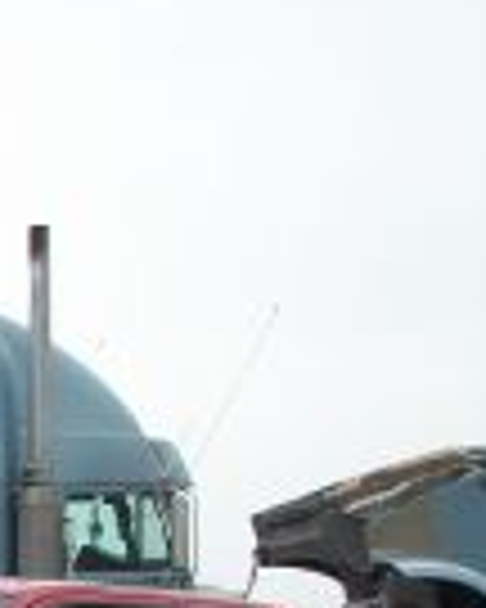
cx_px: -477
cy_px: 766
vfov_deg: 12.7
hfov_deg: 9.7
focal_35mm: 148
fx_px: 2661
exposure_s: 1/60
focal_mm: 5.7
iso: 80
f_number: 8.8
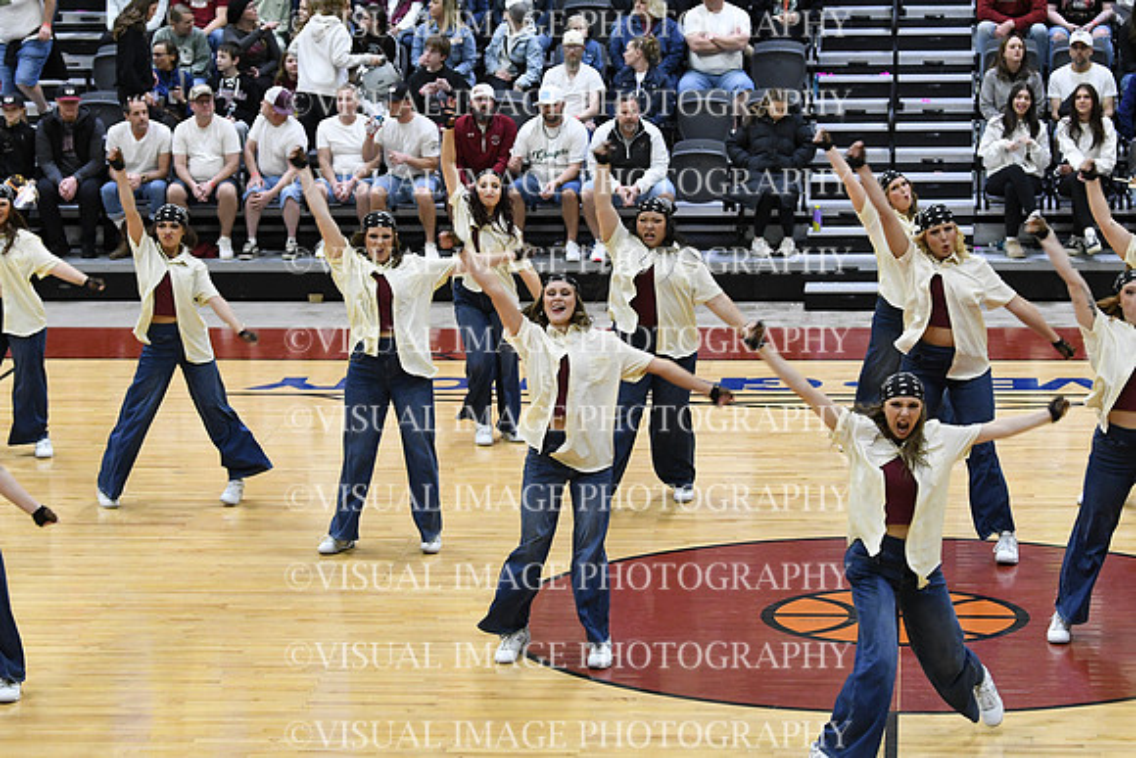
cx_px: 568
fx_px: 3882
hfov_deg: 16.6
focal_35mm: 123
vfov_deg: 11.2
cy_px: 379
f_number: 4
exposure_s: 1/250
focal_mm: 82
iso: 3200
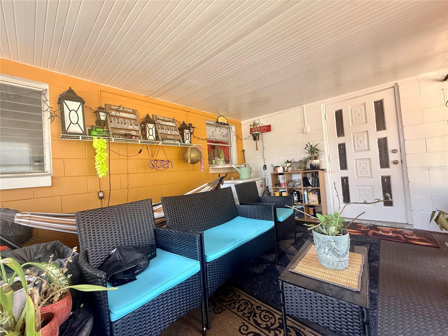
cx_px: 224
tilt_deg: +1.6
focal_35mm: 14
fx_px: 181
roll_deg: +4.1
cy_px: 168
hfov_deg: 102.1
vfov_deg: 85.7
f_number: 2.2
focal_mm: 2.22
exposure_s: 1/99
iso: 160
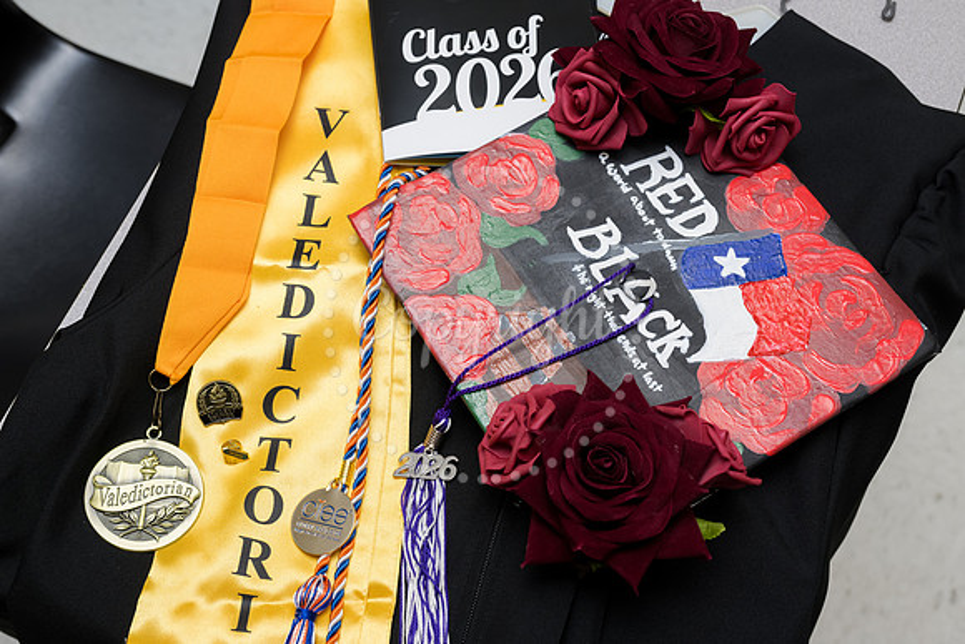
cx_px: 482
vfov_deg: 28.8
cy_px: 324
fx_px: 1254
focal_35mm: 47
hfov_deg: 42.1
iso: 1250
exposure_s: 1/160
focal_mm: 44
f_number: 6.3
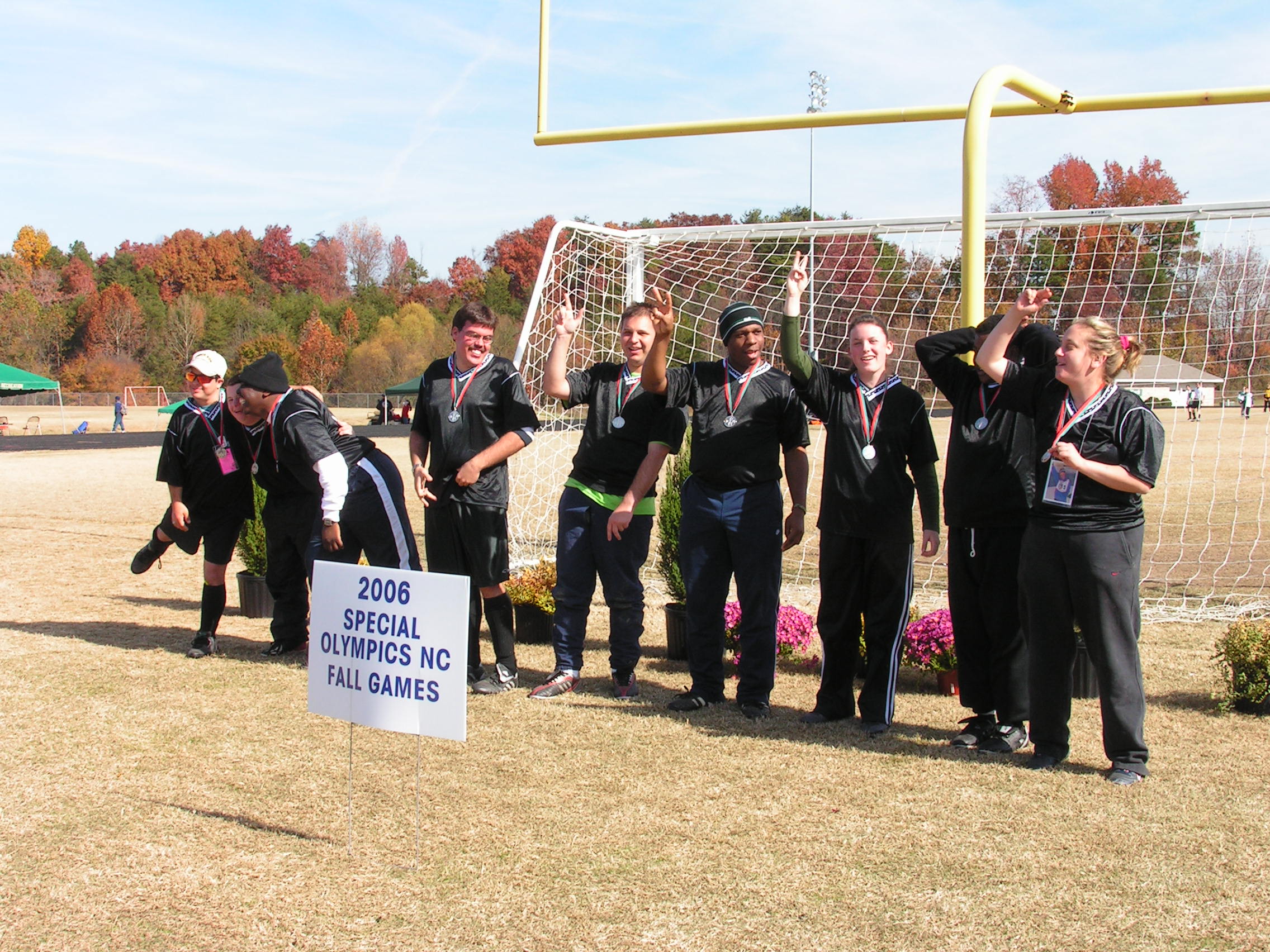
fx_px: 1724
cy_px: 476
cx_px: 635
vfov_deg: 30.9
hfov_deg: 40.4
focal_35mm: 47
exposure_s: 1/160
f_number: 5.6
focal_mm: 7.8
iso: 50
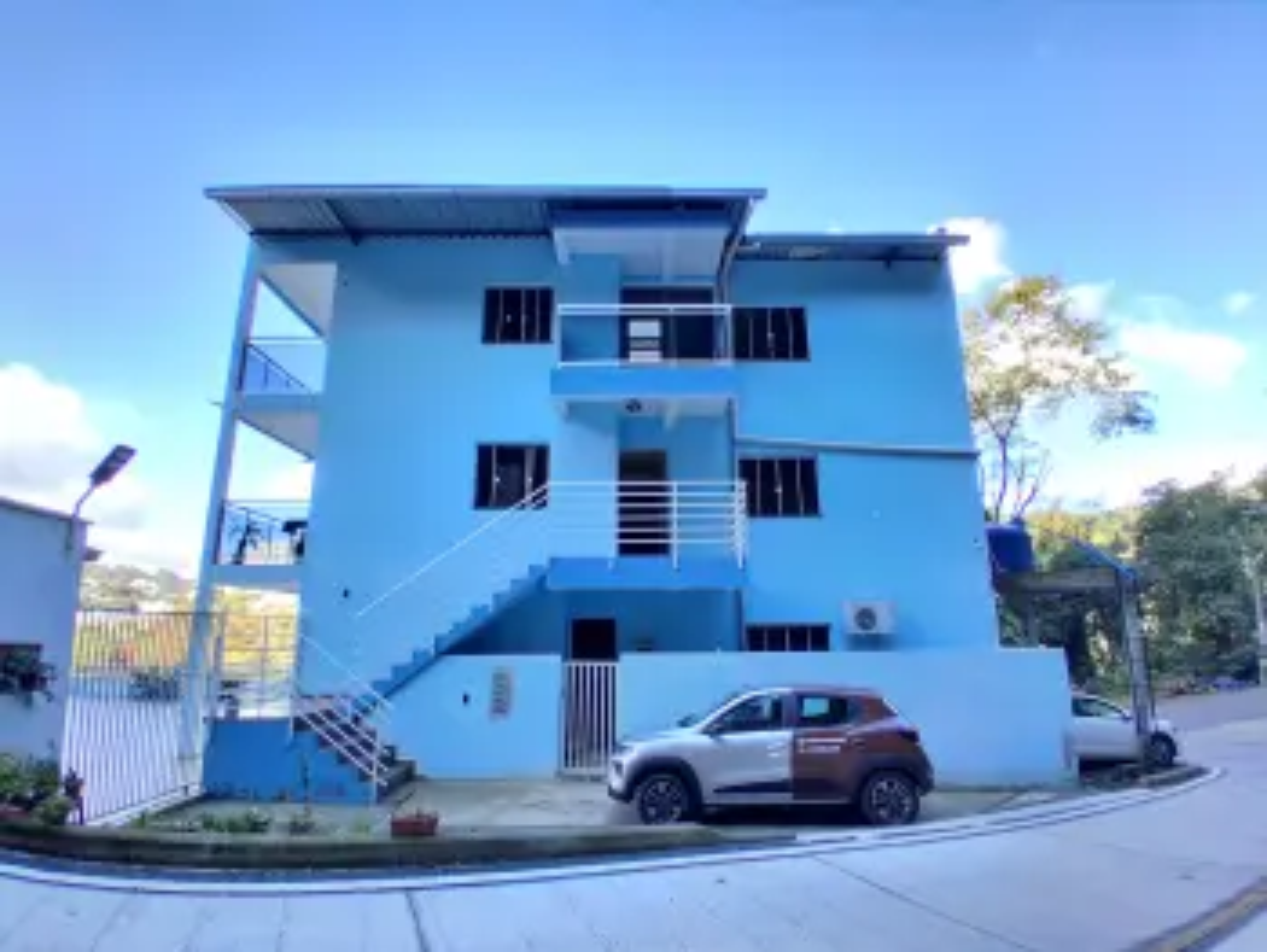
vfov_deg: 74.8
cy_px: 476
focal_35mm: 17
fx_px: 623
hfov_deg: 91.0
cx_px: 634
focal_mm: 1.4
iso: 100
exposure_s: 1/120
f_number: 2.2
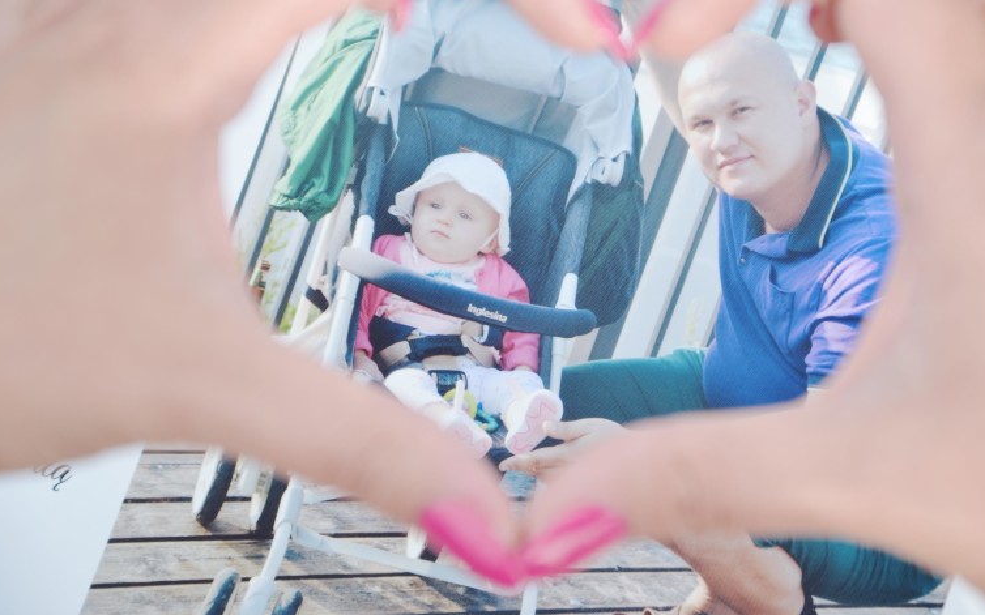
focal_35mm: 159
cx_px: 516
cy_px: 275
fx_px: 4268
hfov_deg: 13.2
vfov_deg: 8.2
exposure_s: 1/160
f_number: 6.3
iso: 100
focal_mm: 98
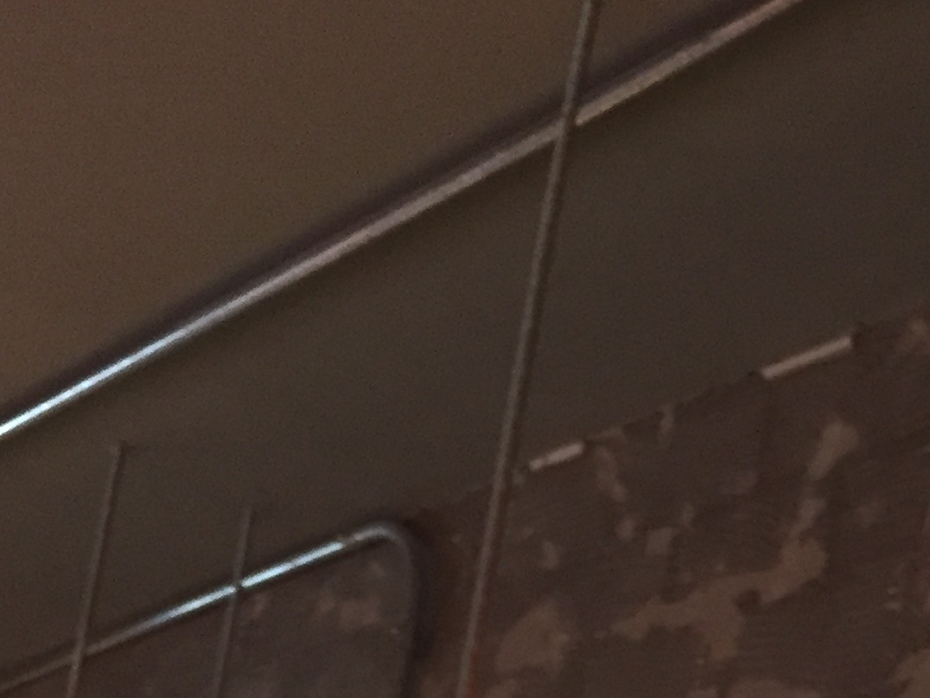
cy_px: 994
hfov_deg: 21.7
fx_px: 2364
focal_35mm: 88
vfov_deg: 15.7
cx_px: 871
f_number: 2.2
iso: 250
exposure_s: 1/17
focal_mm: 4.15
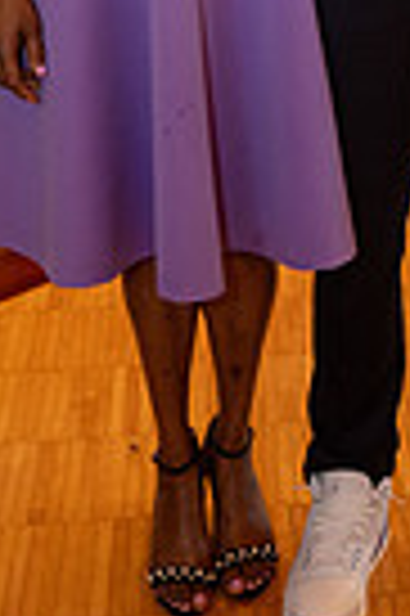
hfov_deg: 14.0
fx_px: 1661
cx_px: 342
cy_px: -180
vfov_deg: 19.5
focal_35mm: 97
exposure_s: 1/160
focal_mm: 29.5
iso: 1000
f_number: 3.5
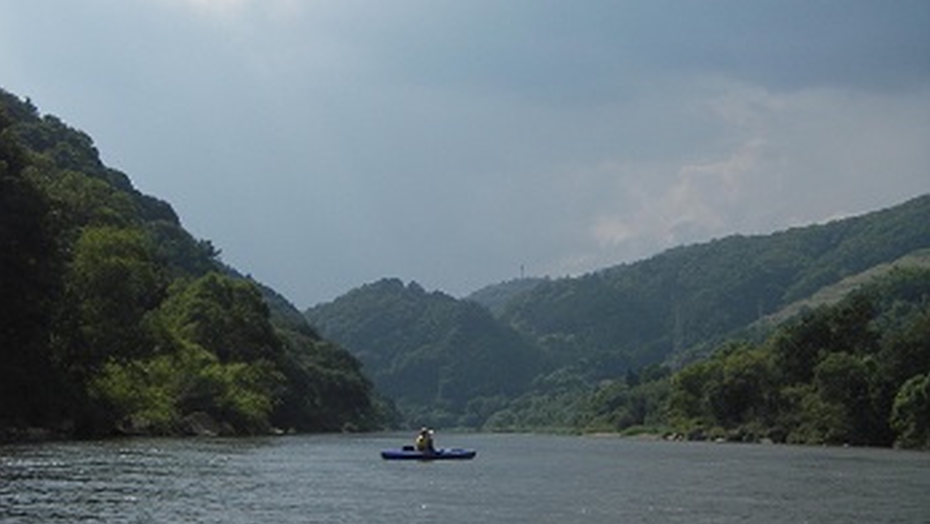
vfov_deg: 17.5
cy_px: 222
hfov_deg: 30.6
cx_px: 465
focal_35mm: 69
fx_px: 1702
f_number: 7.4
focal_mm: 10.5
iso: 50
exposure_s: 1/250
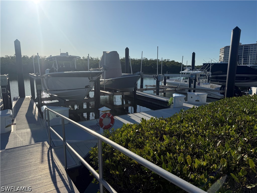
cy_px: 96
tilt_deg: -8.4
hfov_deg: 71.6
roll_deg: -0.7
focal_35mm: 24
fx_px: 178
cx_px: 128
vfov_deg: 56.8
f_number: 1.78
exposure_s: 1/14286
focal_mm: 6.76
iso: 125
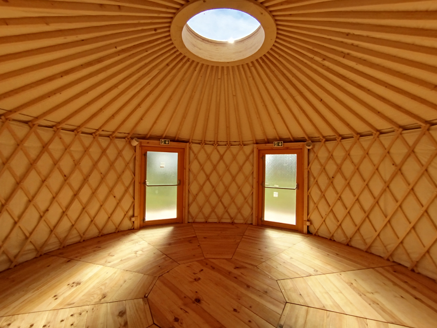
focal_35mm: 15
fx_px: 189
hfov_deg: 98.2
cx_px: 218
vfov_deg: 81.7
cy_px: 164
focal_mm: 1.65
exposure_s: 1/604
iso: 50
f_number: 2.2
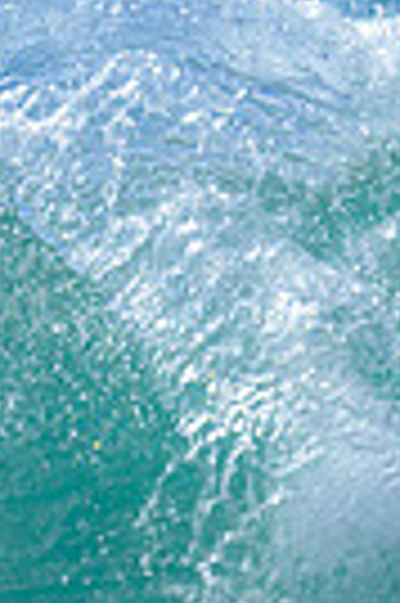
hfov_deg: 0.3
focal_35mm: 4782
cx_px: 634
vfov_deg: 0.4
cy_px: 188
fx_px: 79901
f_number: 6.3
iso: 320
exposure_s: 1/3200
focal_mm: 800
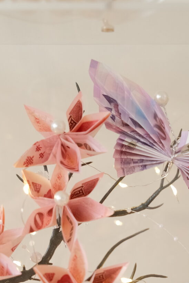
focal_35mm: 75
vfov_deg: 26.6
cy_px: 214
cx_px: 123
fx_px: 590
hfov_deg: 18.1
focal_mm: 27
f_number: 3.2
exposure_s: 1/125
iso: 2000
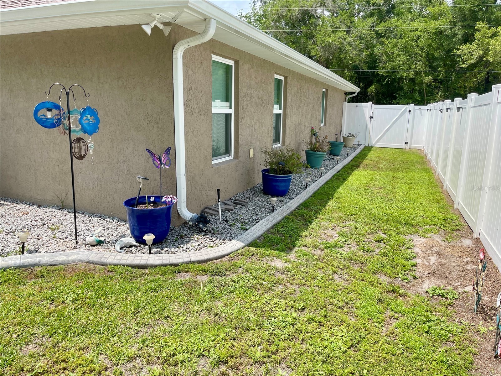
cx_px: 250
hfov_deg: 69.4
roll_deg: -1.2
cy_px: 188
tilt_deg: -11.3
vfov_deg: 54.9
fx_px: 362
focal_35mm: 25
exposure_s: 1/2660
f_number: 1.6
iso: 32
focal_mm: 5.1
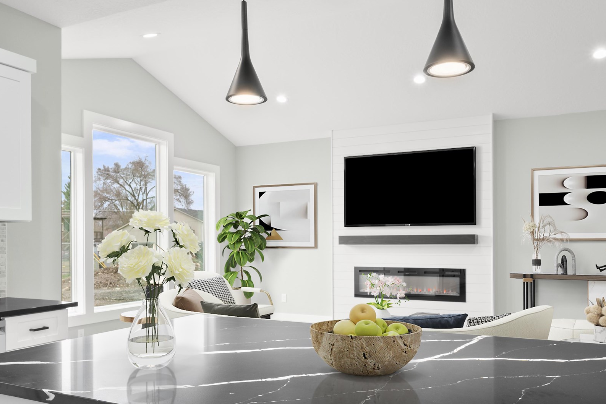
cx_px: 320
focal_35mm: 31
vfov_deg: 42.2
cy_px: 239
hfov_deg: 60.3
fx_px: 522
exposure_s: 1
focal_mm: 16
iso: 100
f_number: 8
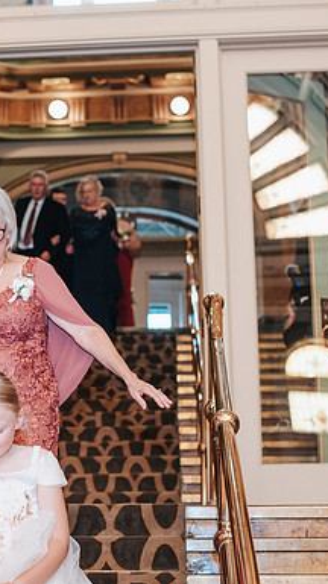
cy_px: 292
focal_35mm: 79
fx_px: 1224
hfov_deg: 15.0
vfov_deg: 26.9
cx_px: -12
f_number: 3.2
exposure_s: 1/200
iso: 1000
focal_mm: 50
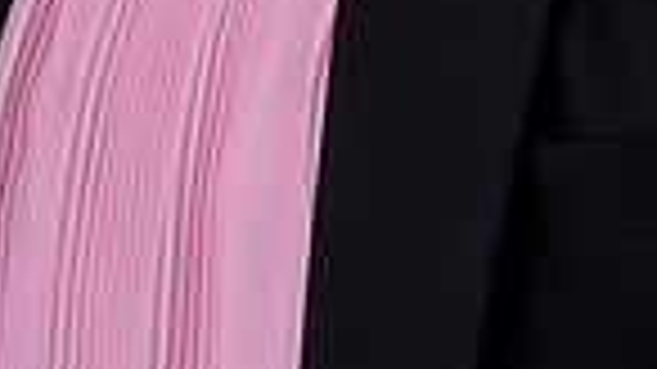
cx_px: 340
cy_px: -814
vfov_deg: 3.3
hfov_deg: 6.1
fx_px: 6147
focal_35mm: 353
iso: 125
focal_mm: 85
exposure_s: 1/100
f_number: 11
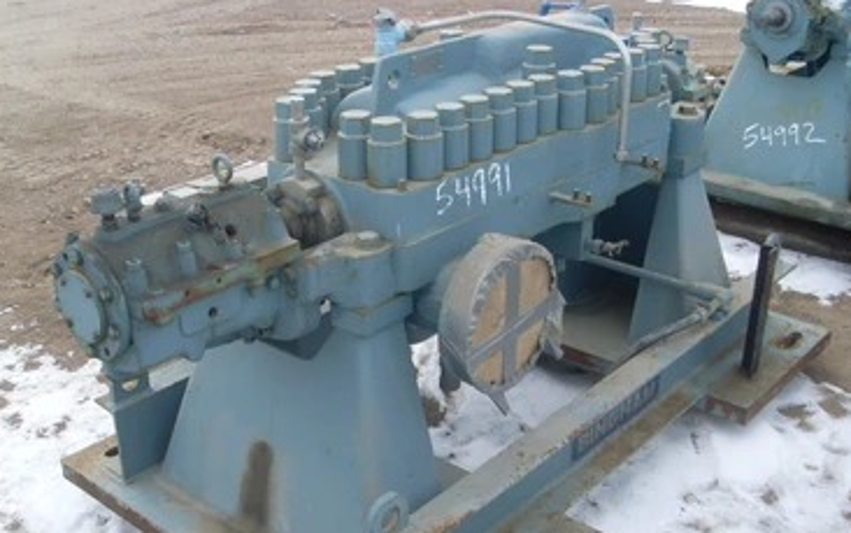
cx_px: 453
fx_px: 1021
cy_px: 340
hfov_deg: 45.2
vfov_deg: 29.1
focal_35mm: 44
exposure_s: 1/125
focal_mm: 6.3
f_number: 7.7
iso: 80
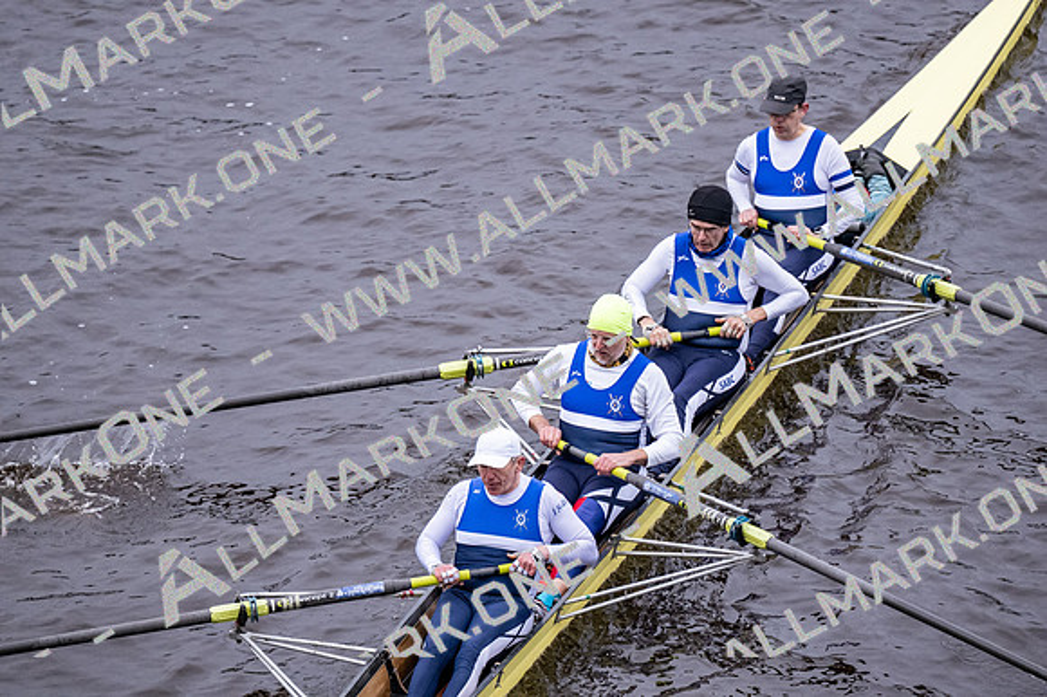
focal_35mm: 300
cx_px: 524
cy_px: 348
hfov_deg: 6.9
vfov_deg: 4.6
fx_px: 8720
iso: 2500
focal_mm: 200
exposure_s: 1/2000
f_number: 2.8
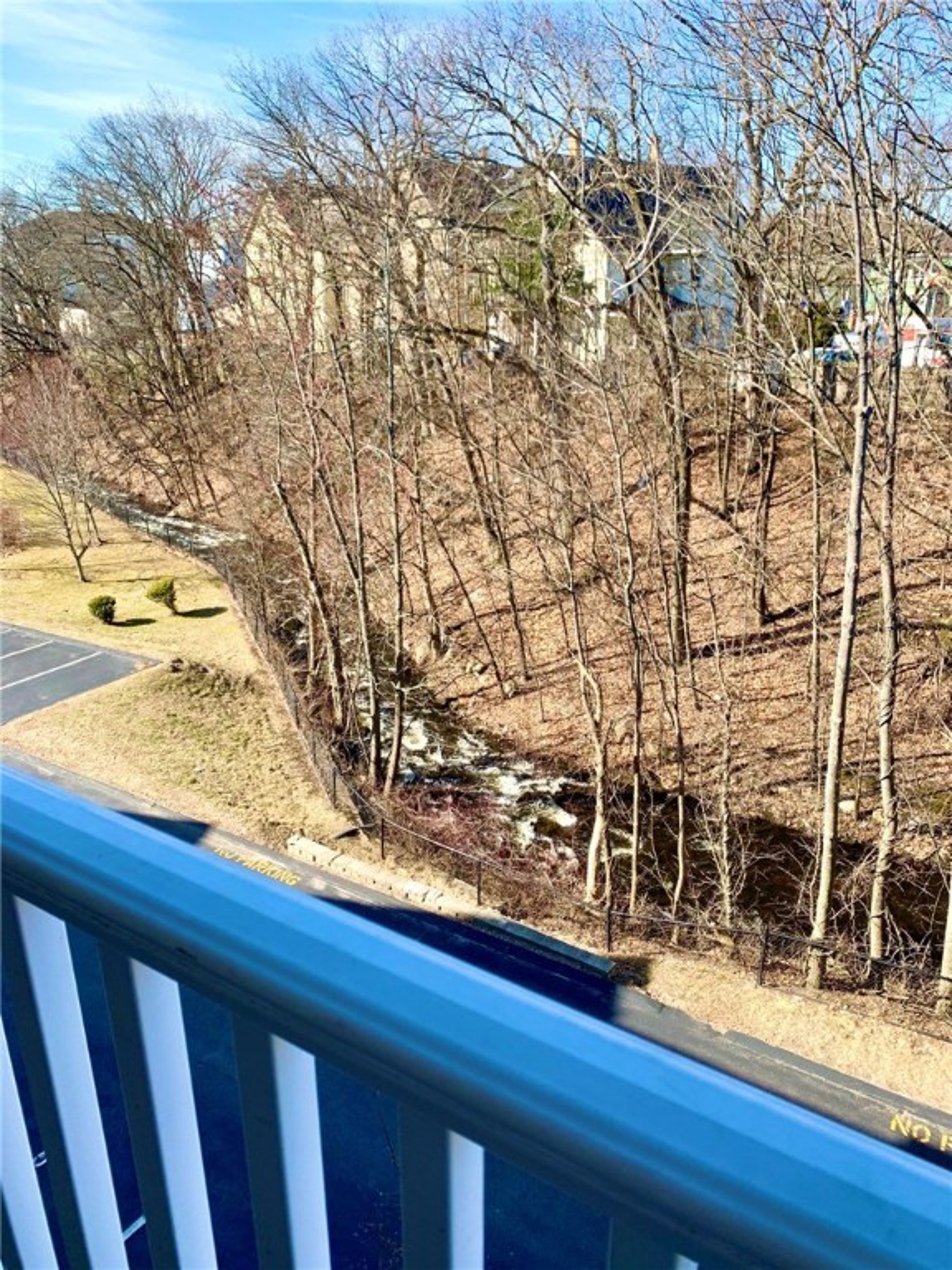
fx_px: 953
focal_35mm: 26
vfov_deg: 67.3
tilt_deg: -19.4
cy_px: 635
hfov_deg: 53.1
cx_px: 476
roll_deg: +1.2
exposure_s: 1/849
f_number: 1.8
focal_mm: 4.25
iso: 25
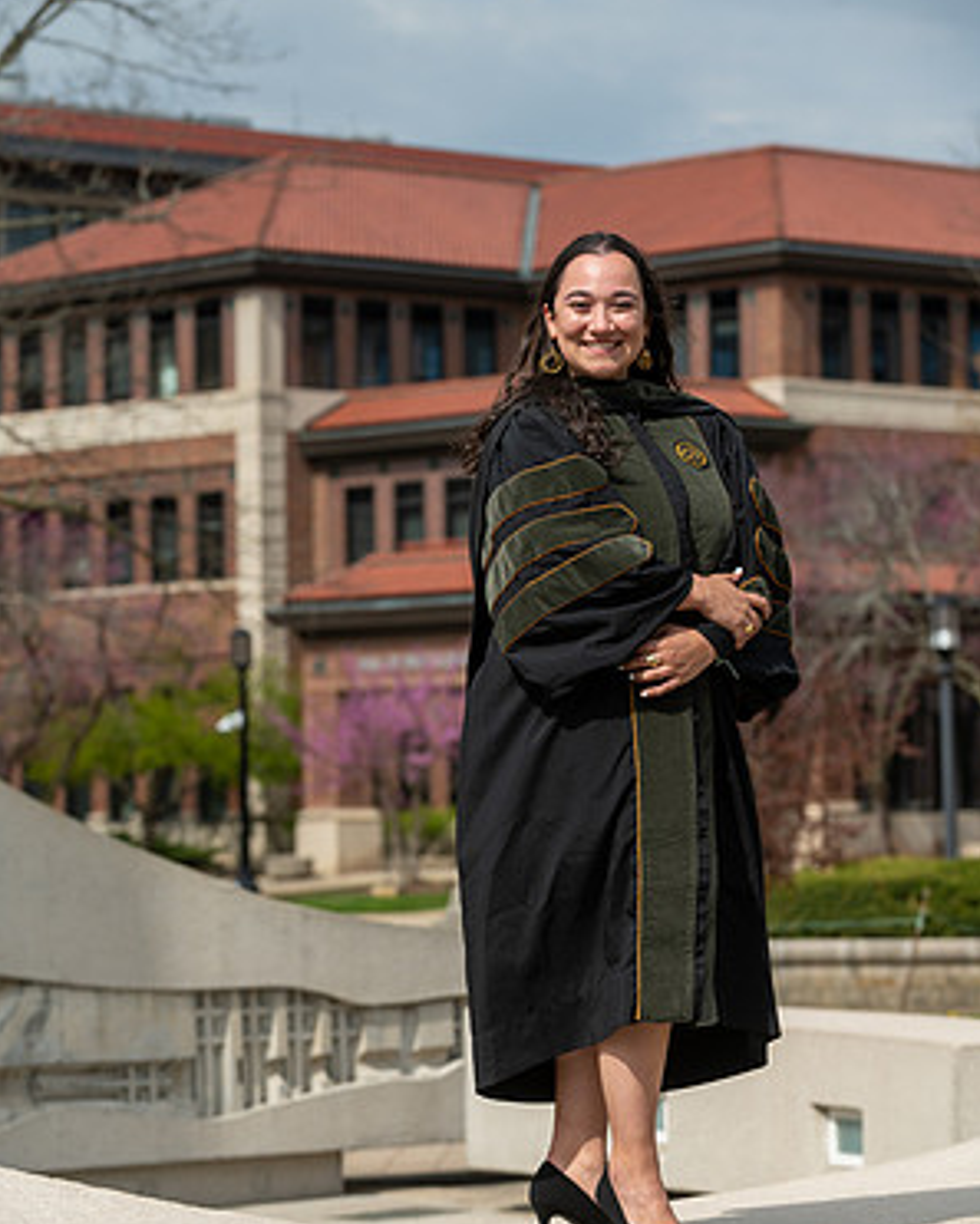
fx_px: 4784
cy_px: 666
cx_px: 490
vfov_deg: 14.6
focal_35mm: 132
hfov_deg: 11.7
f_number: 4.5
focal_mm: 116
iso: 125
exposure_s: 1/800
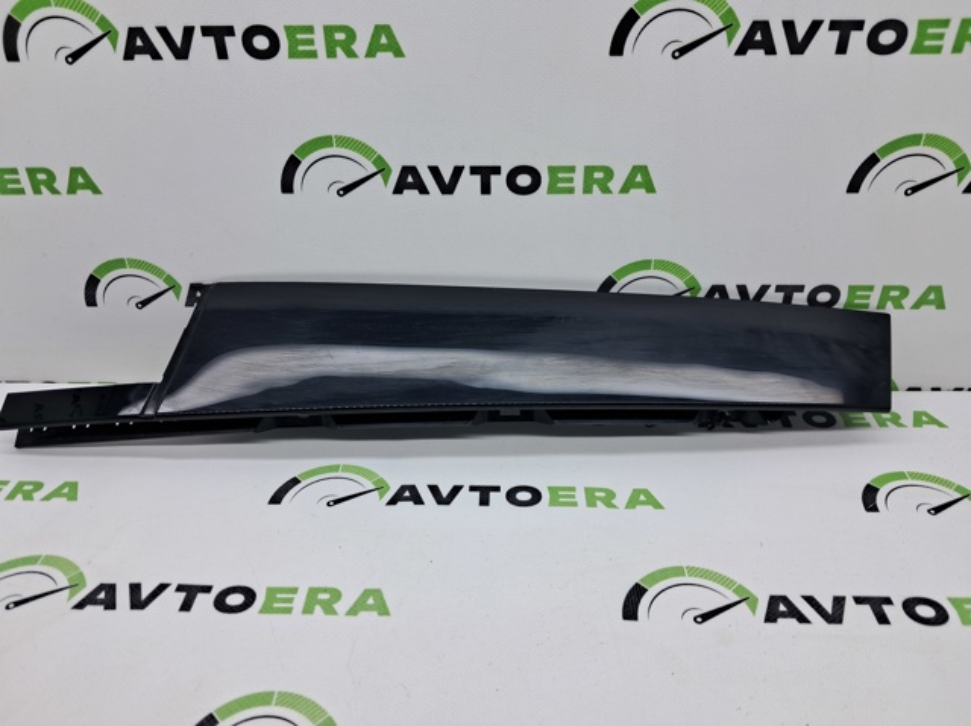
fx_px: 757
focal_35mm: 27
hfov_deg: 65.4
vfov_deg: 51.3
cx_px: 486
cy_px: 363
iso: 50
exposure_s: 1/110
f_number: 1.8
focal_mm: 4
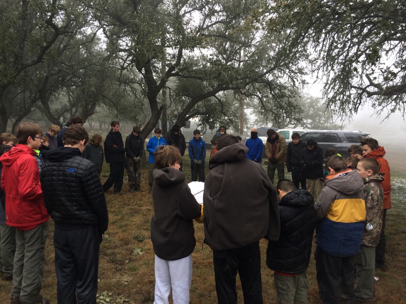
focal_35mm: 29
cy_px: 152
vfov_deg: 48.2
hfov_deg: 61.7
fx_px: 340
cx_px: 203
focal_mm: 4.15
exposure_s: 1/494
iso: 32
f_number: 2.2
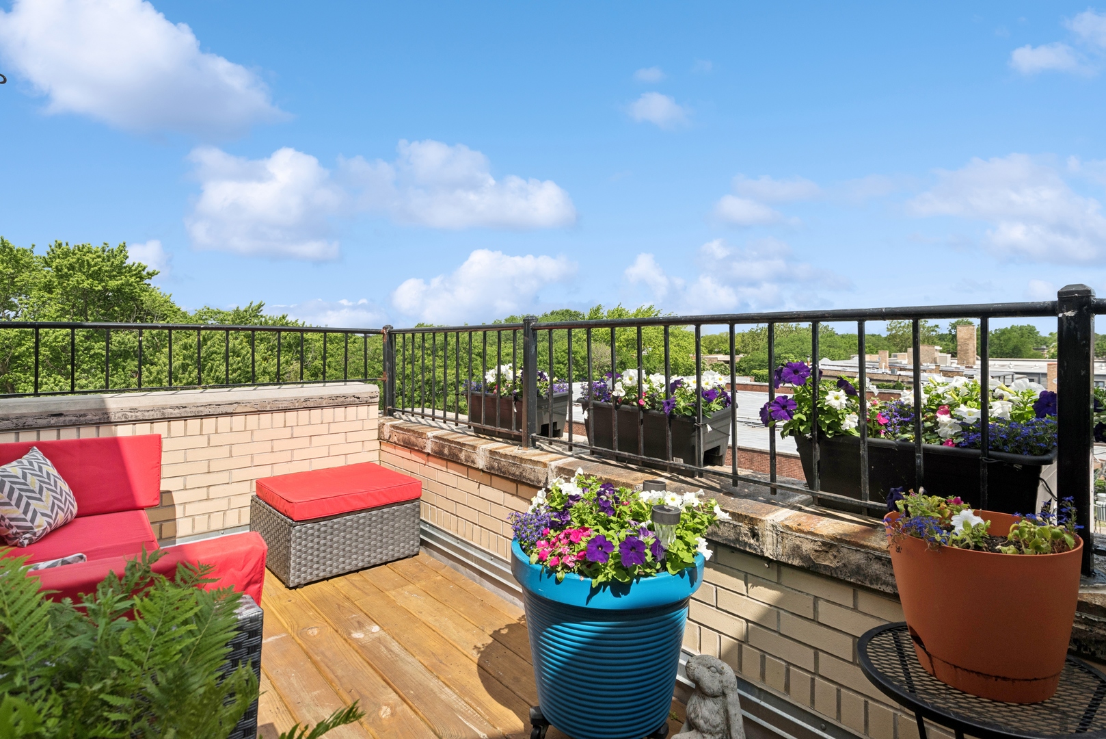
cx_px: 553
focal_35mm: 19
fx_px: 584
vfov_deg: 64.6
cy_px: 370
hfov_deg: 86.9
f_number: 8
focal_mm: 19
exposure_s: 1/1250
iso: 400
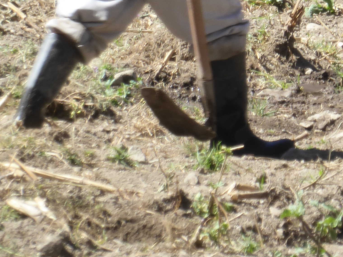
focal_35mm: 1467
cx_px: 264
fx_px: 14537
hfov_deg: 1.4
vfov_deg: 1.0
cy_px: 50
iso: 125
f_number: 6
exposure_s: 1/125
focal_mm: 89.6
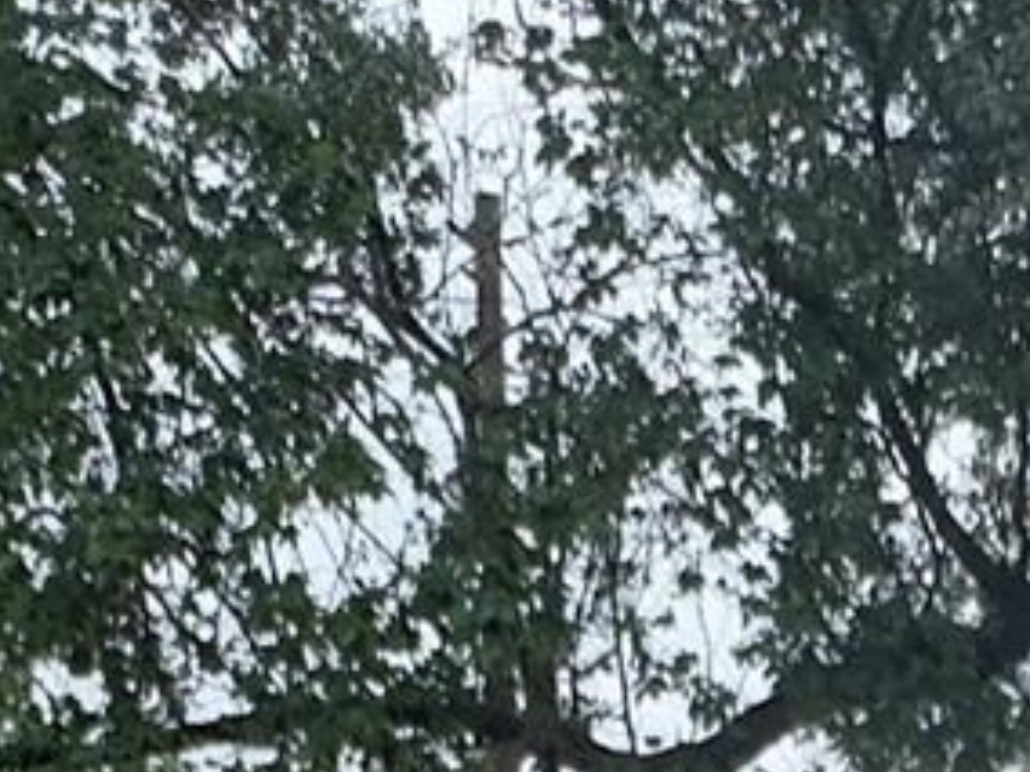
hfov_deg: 19.0
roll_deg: -0.4
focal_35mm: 101
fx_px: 3005
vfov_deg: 11.7
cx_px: 976
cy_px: 1917
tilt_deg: -10.1
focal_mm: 2.22
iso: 40
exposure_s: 1/713
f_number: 2.2
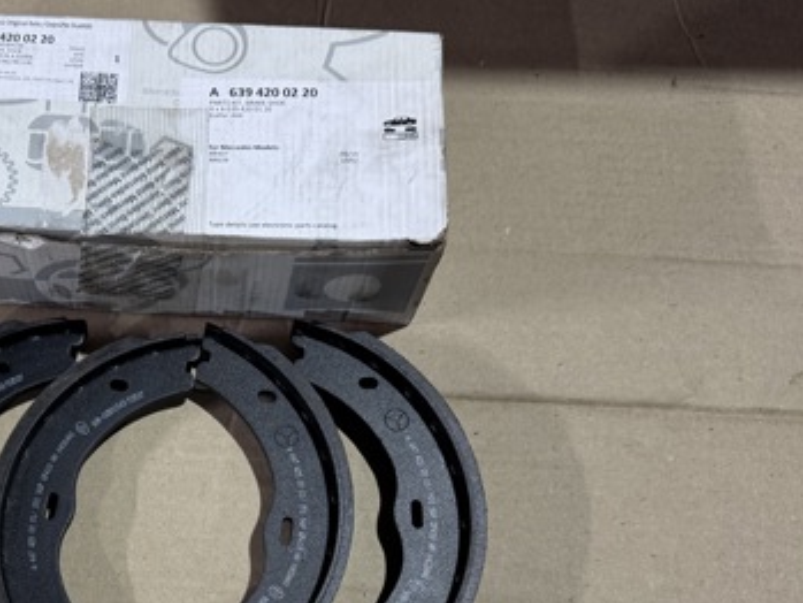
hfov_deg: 41.4
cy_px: 497
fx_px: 1021
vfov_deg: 31.9
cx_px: 179
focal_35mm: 44
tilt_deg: -71.1
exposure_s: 1/50
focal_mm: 6.76
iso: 200
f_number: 1.78
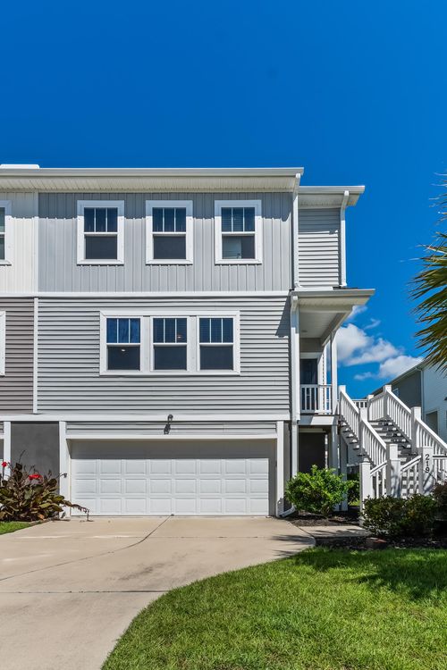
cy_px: 335
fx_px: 335
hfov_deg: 67.4
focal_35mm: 18
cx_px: 224
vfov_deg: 90.0
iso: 200
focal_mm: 12
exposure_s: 1/400
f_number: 10
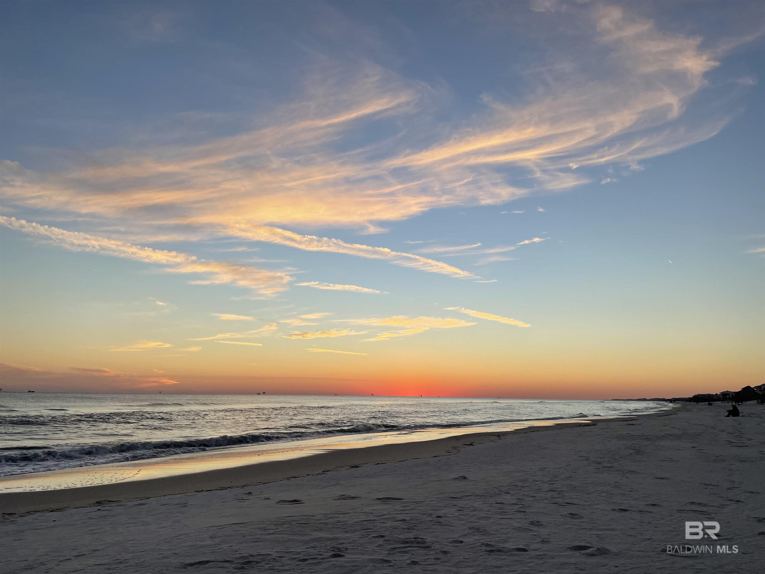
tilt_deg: +10.7
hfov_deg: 67.3
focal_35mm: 26
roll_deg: -1.1
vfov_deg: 53.1
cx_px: 382
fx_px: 575
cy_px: 287
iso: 32
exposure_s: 1/807
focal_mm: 4.2
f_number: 1.6
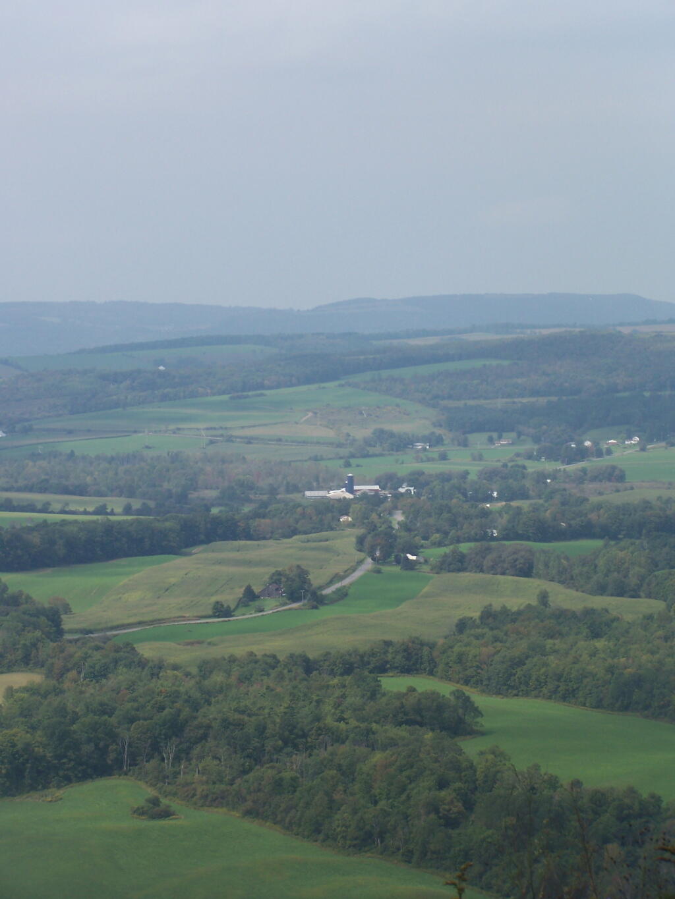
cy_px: 450
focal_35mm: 117
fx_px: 3041
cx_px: 338
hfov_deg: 12.7
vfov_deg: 16.8
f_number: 4.5
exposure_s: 1/640
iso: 80
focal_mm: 19.4
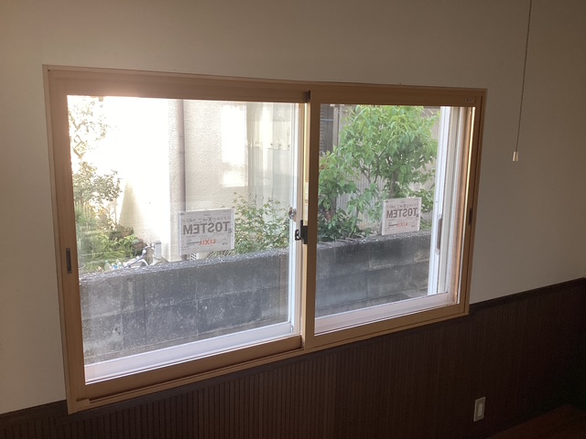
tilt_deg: -11.9
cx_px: 293
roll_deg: -1.5
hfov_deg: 58.4
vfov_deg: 45.4
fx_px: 525
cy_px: 220
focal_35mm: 31
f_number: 2.4
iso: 80
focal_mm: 3.3
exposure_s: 1/120
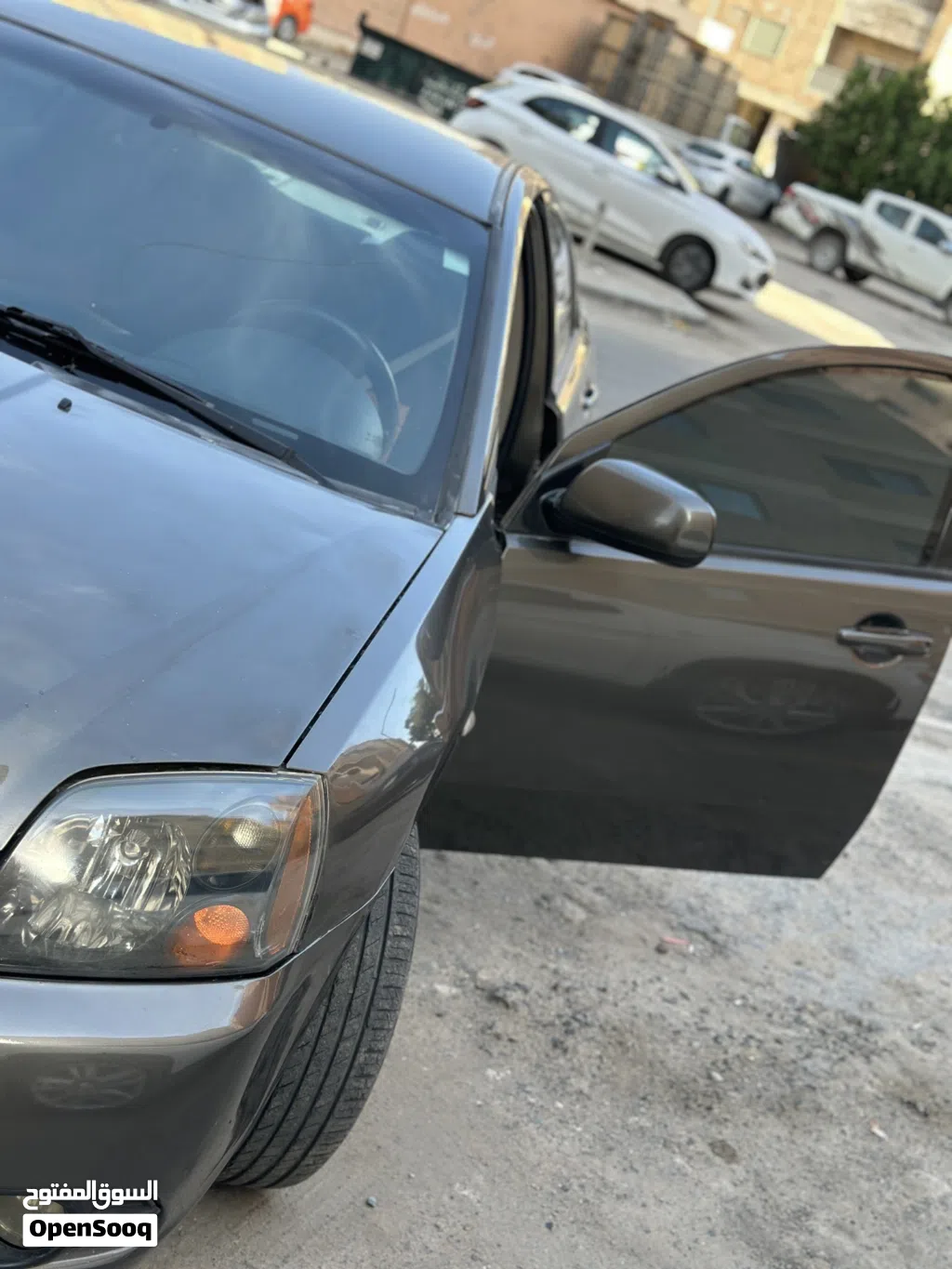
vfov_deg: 39.7
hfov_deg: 30.3
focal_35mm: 48
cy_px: 634
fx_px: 1760
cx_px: 476
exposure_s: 1/704
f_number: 1.78
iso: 80
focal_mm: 6.86
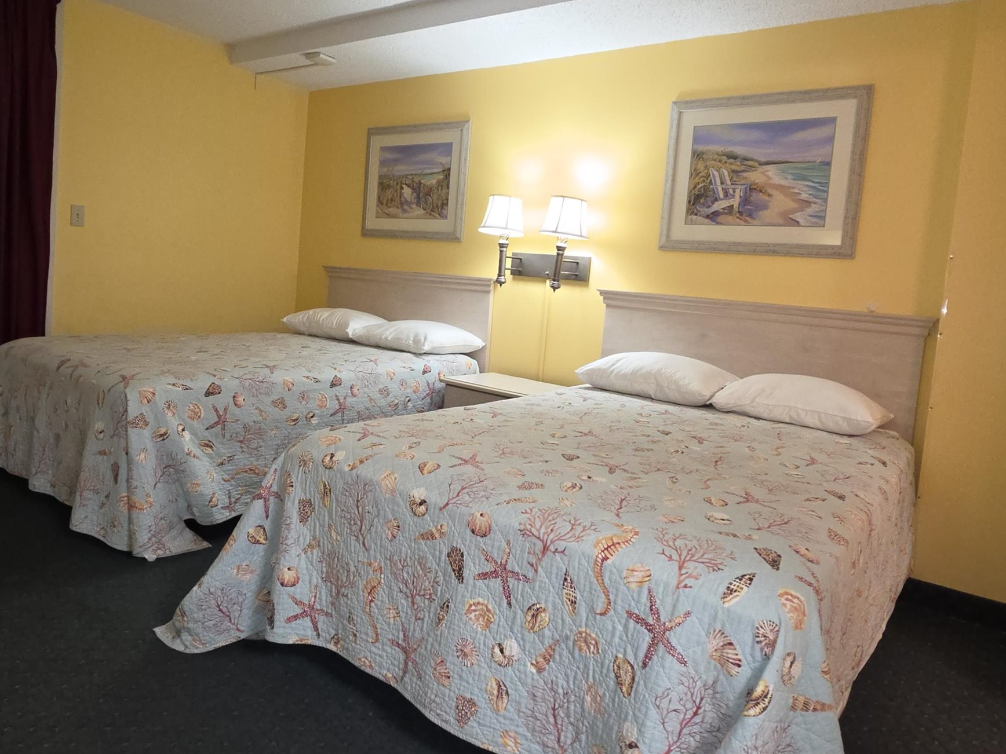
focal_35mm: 23
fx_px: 668
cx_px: 487
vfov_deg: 58.6
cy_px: 319
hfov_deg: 73.9
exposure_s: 1/60
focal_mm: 2.2
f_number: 1.9
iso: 160
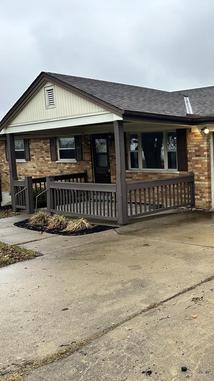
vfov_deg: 56.6
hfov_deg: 29.9
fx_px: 353
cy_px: 190
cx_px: 243
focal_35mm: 35
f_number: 1.78
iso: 64
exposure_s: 1/170
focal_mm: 6.86
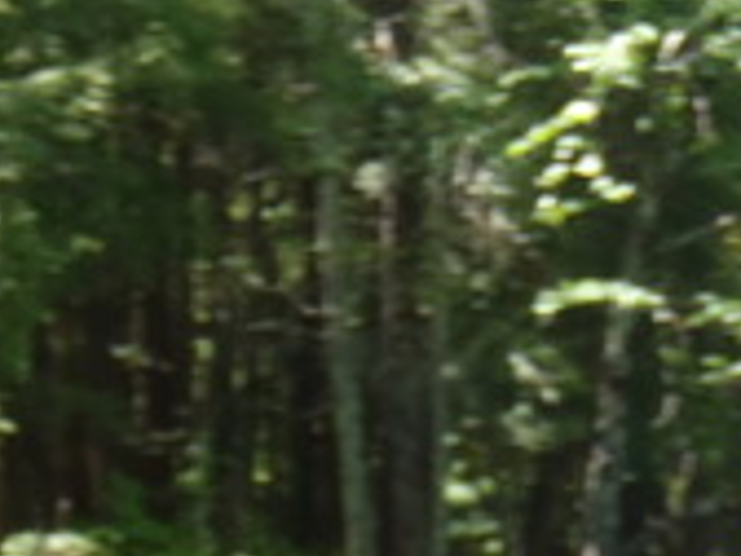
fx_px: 4688
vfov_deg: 6.6
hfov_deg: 8.8
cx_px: 1129
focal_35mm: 219
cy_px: 1068
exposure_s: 1/50
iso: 100
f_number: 4.9
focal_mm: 8.25
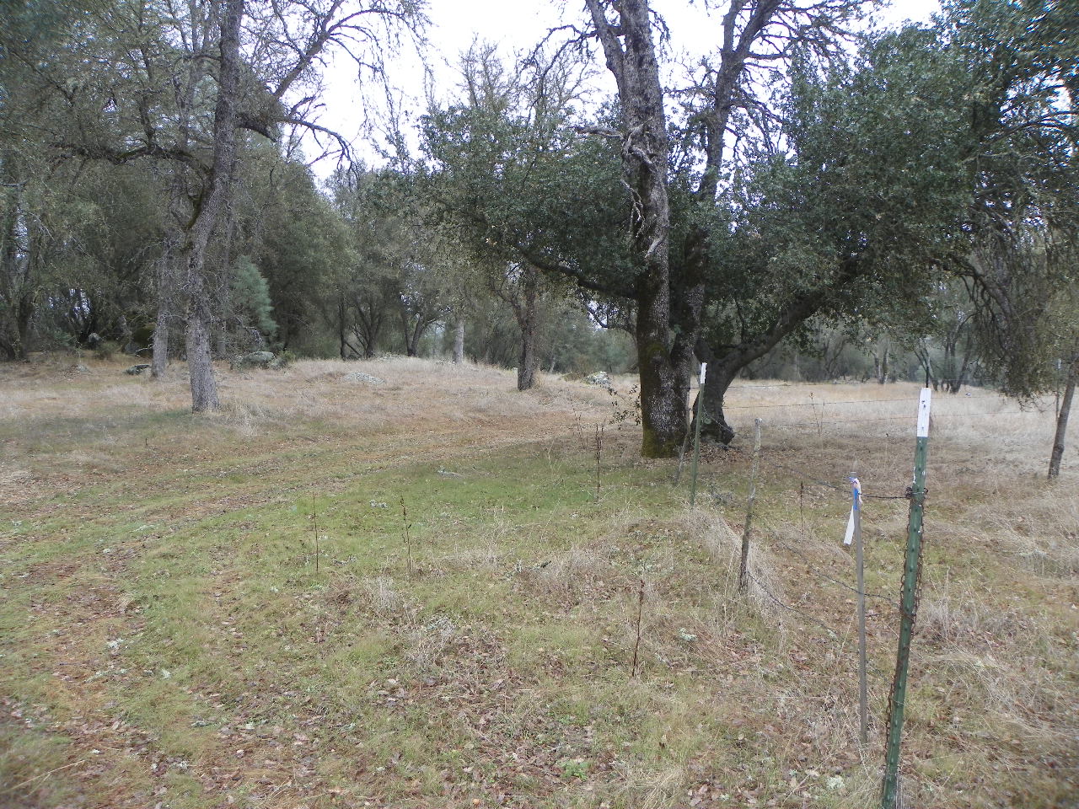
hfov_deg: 67.3
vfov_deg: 53.1
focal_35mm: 26
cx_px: 540
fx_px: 810
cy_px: 404
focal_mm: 4.6
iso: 64
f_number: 2.8
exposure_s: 1/60
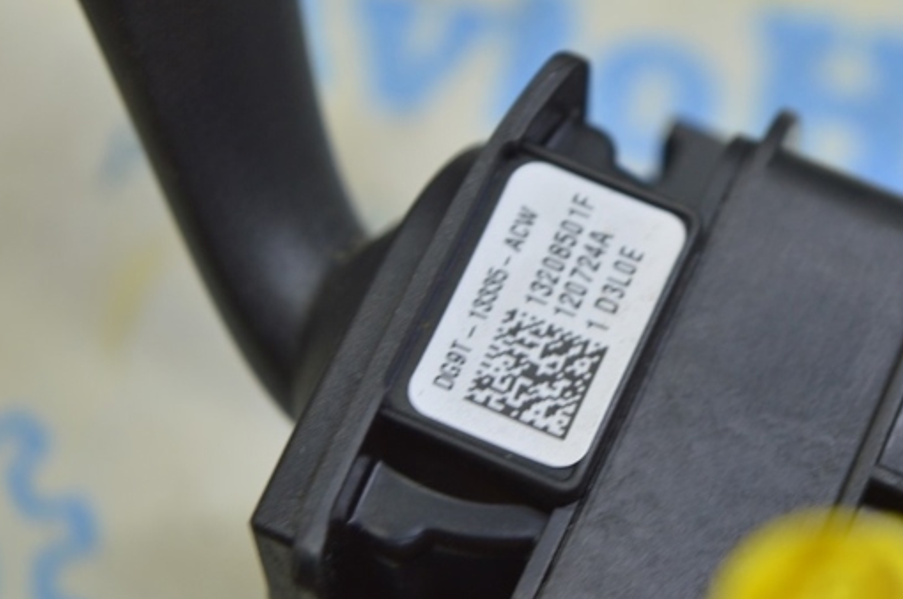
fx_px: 2594
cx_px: 558
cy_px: 302
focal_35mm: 104
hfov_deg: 19.7
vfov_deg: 13.2
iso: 400
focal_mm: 55
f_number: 5.6
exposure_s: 1/20
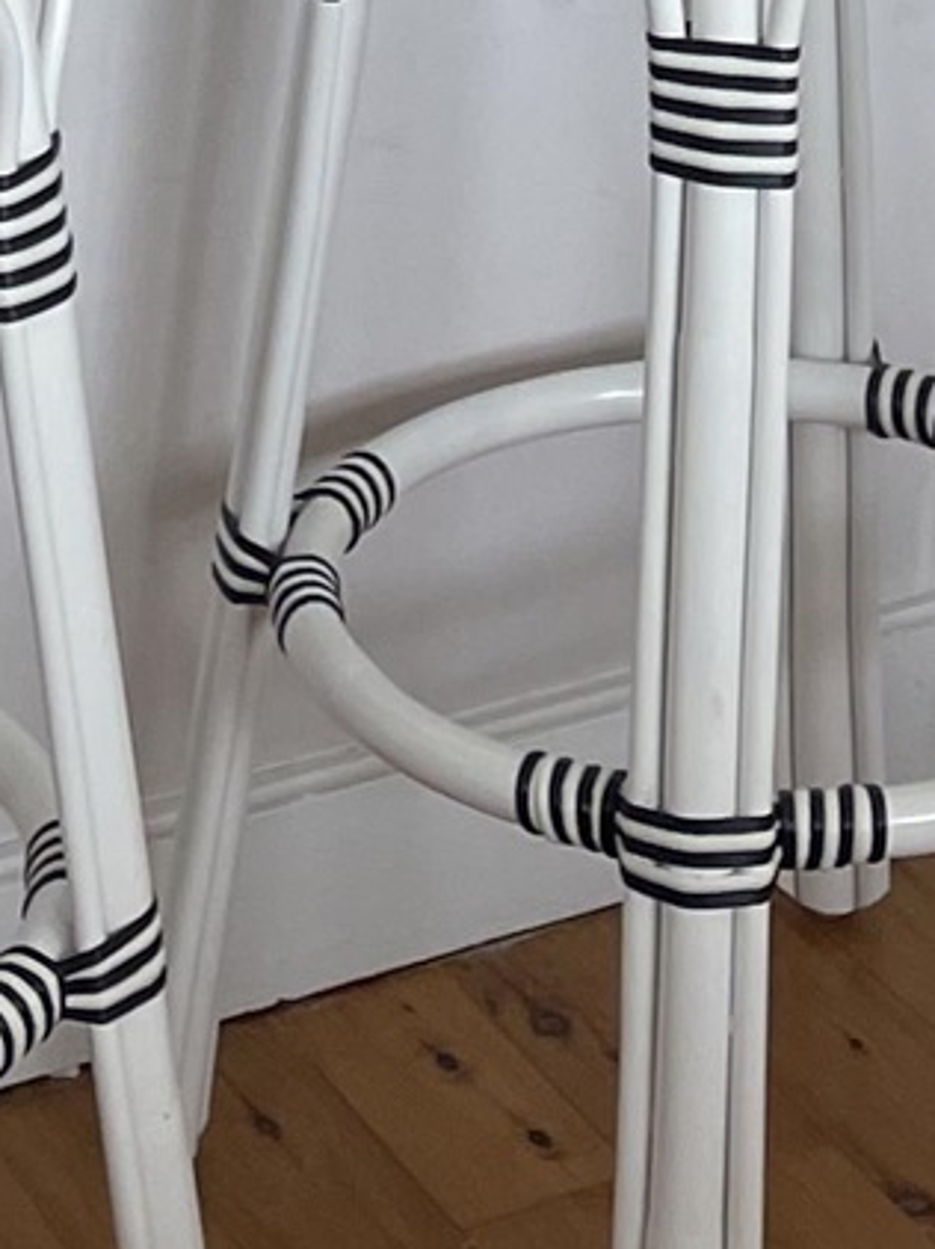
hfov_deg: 10.4
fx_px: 5119
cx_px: 441
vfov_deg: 11.8
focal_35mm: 142
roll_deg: +0.0
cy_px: -1566
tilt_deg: -4.0
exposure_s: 1/120
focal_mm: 4.2
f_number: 1.6
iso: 64
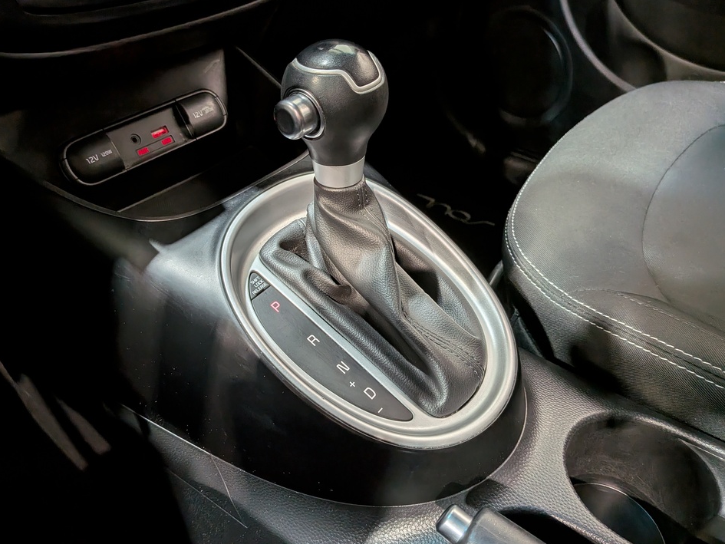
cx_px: 354
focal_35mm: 26
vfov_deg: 53.0
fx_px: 545
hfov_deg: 67.3
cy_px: 253
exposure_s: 1/120
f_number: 1.7
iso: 79
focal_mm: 4.53
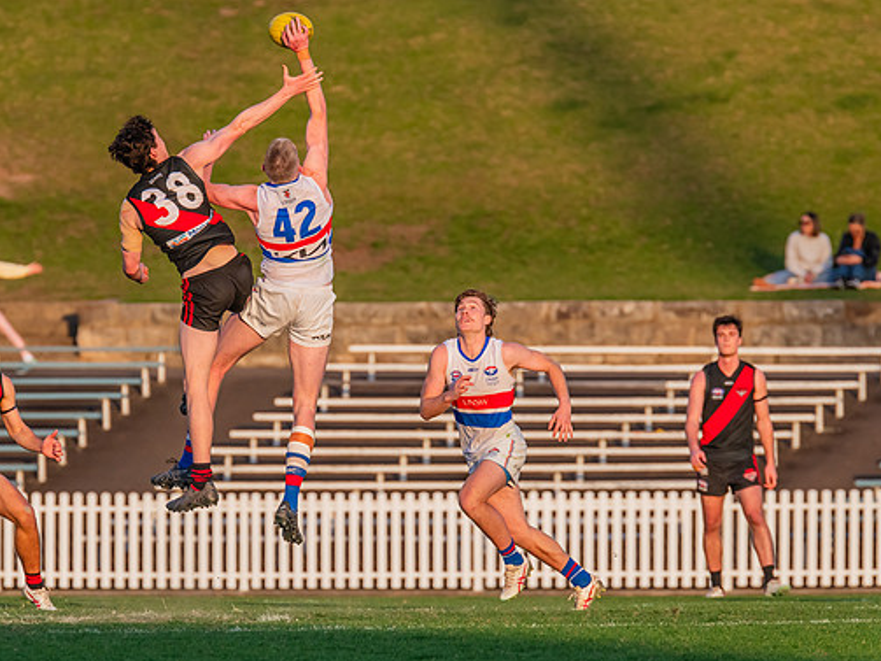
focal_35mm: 581
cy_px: 250
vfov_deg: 2.6
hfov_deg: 3.4
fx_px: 14783
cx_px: 314
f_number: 7.1
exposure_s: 1/1250
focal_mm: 420
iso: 800
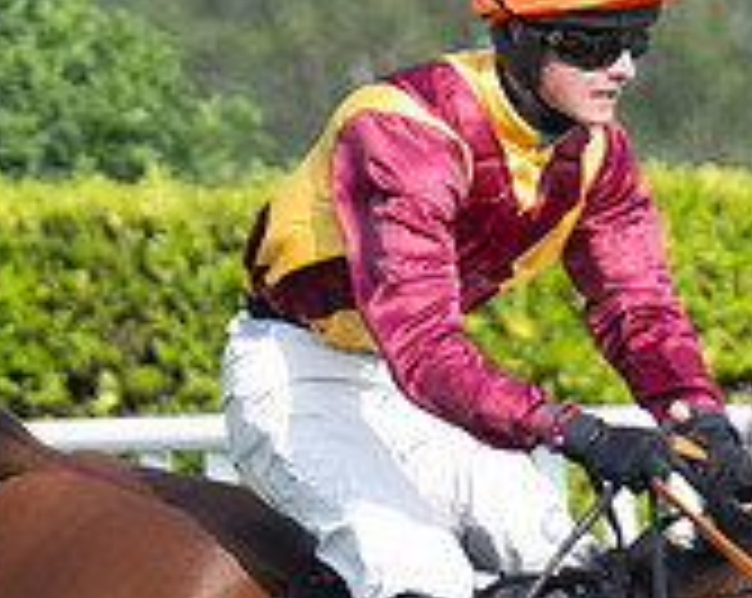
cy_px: 614
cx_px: 357
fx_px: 27105
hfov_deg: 1.6
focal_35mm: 1220
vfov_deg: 1.3
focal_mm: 175
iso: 400
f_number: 4
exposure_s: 1/2000
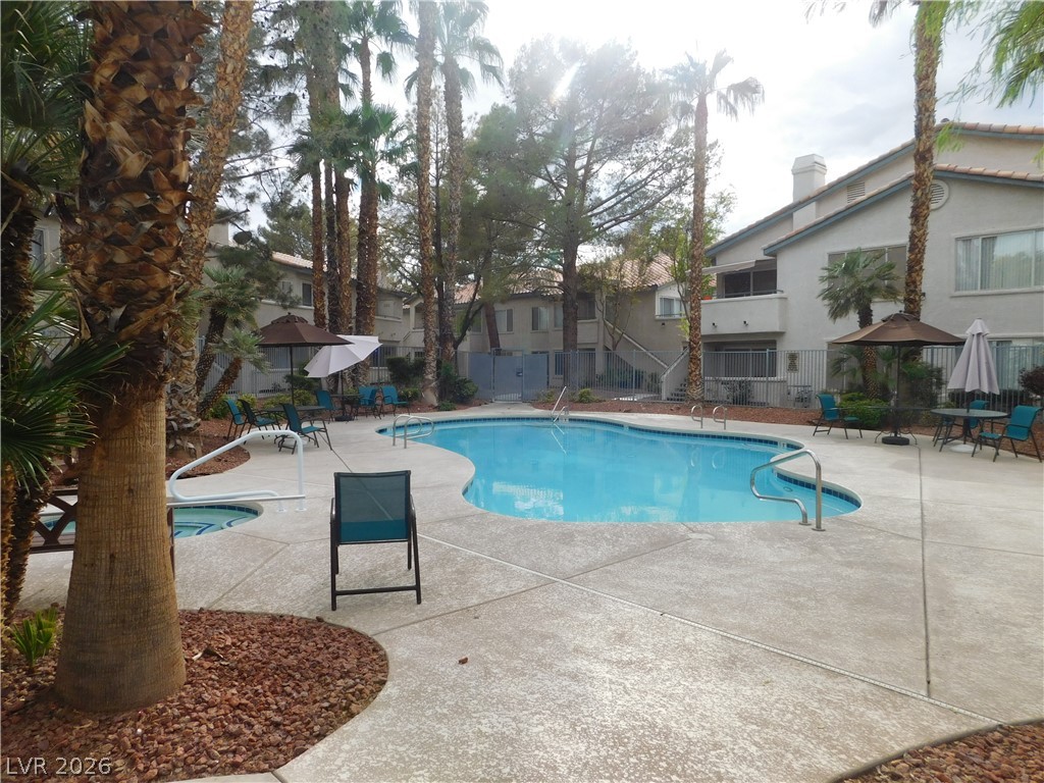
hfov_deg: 73.9
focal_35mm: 23
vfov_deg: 58.9
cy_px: 392
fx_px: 694
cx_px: 522
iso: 125
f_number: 3
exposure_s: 1/640
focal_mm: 4
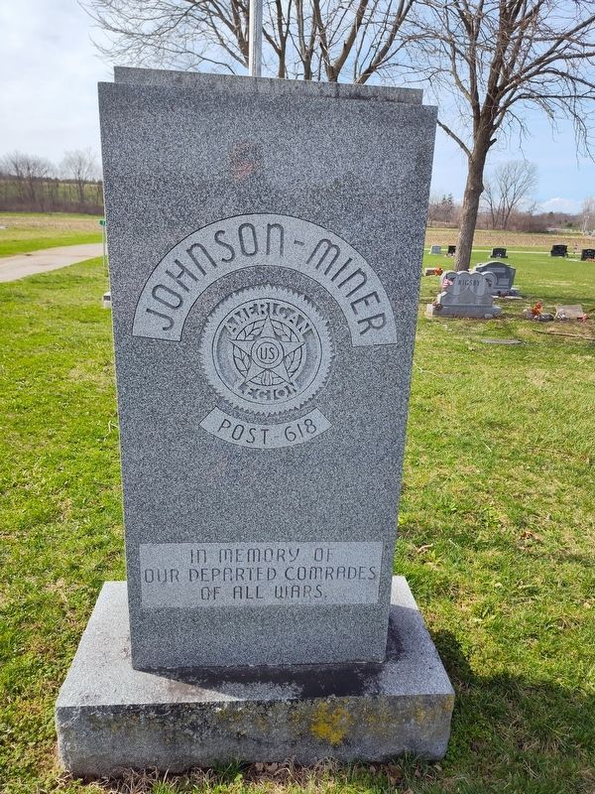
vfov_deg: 73.9
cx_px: 298
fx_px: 527
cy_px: 397
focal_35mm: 23
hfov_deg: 58.9
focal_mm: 5.56
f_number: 1.8
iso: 100
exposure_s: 1/1380
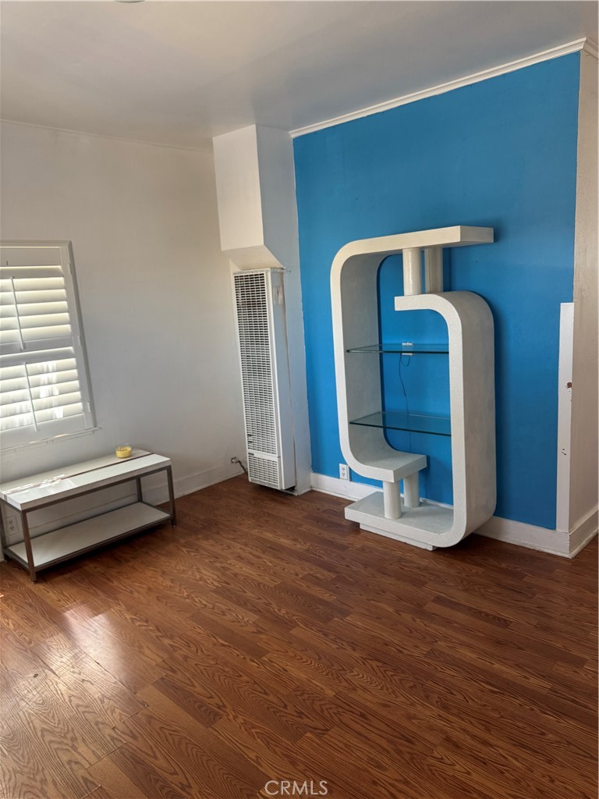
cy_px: 400
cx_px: 300
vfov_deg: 71.6
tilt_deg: -8.4
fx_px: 554
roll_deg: +4.5
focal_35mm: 24
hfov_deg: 56.8
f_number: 1.78
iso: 200
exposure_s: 1/65
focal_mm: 6.76
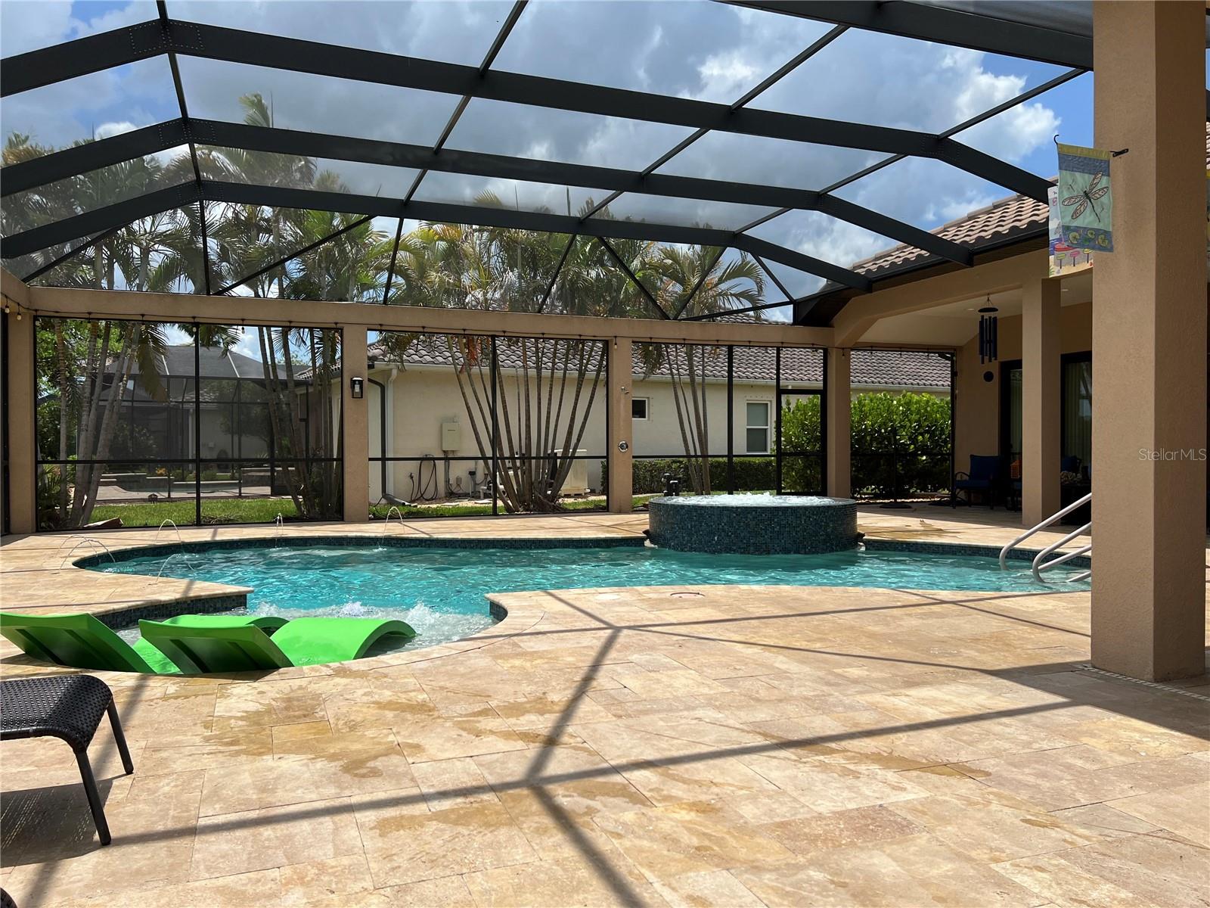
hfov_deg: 67.3
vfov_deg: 53.1
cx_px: 605
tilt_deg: -0.4
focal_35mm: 26
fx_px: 909
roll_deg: +0.4
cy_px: 454
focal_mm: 5.7
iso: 50
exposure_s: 1/3356
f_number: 1.5
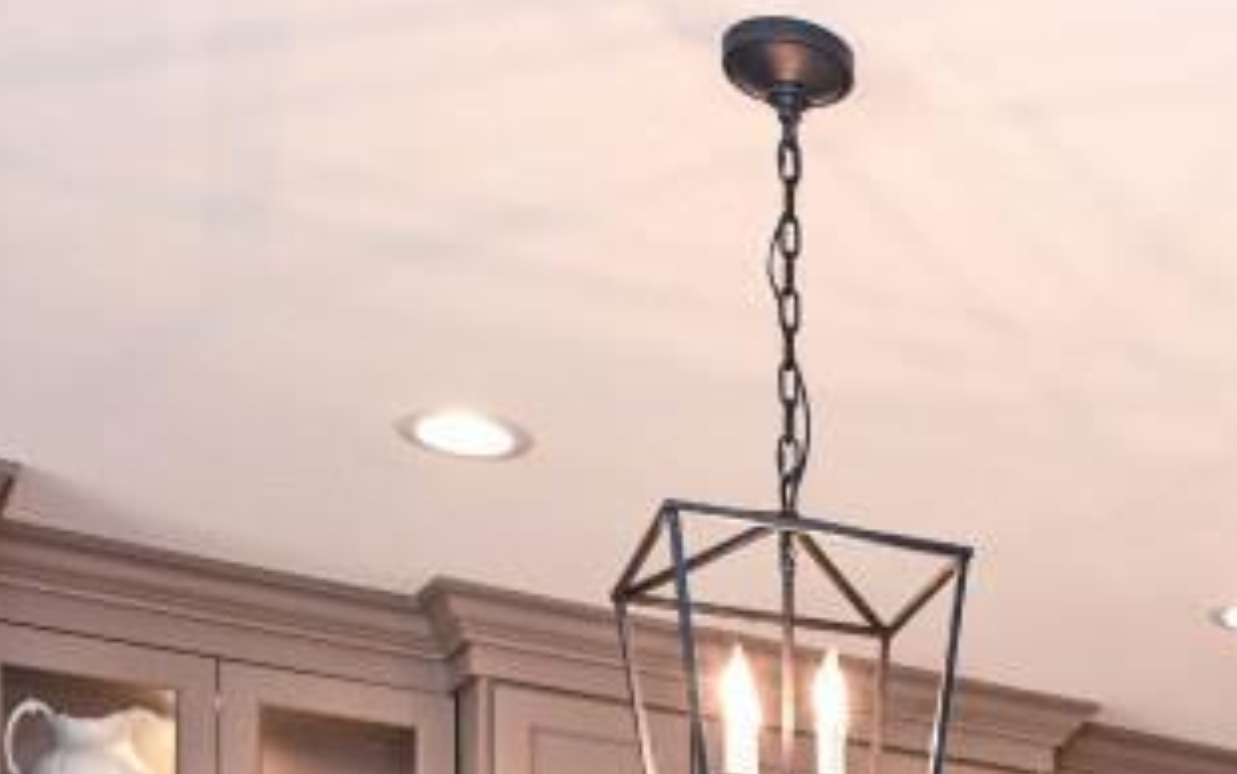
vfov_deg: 16.1
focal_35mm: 69
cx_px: 1373
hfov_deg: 27.2
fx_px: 2327
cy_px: 1376
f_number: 4
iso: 560
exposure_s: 1/60
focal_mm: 14
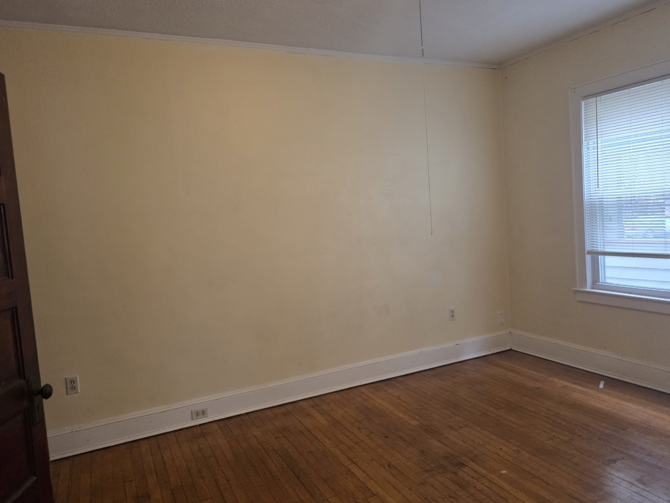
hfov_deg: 67.2
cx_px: 358
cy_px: 248
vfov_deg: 53.1
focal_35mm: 26
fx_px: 503
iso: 500
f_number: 1.7
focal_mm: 6.3
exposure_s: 1/120
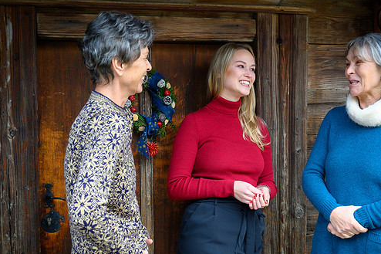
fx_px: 645
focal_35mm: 61
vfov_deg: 22.2
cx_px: 209
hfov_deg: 32.9
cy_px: 141
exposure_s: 1/100
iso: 640
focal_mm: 52
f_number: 5
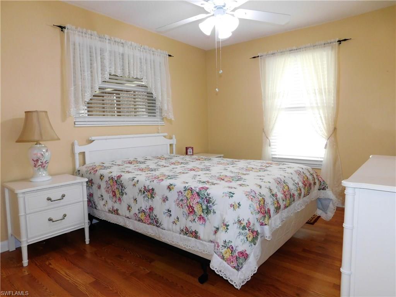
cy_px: 148
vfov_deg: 58.9
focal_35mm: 23
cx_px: 198
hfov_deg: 73.9
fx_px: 263
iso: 280
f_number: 3
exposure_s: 1/30
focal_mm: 4
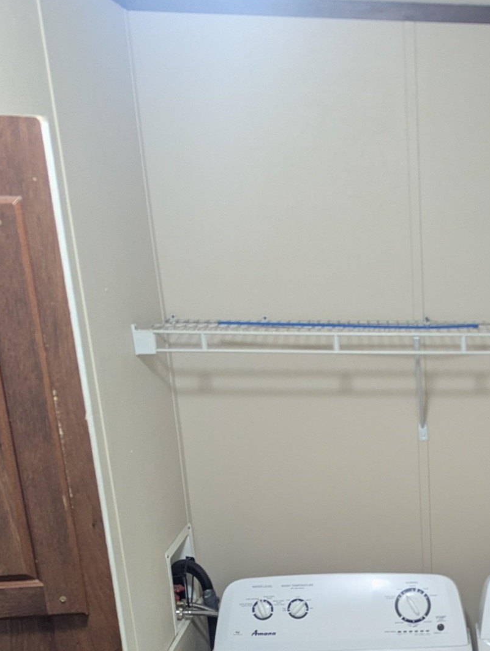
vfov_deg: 34.3
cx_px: 510
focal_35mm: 52
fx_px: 979
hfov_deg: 26.3
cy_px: 612
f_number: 1.85
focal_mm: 6.81
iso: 394
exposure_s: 1/60
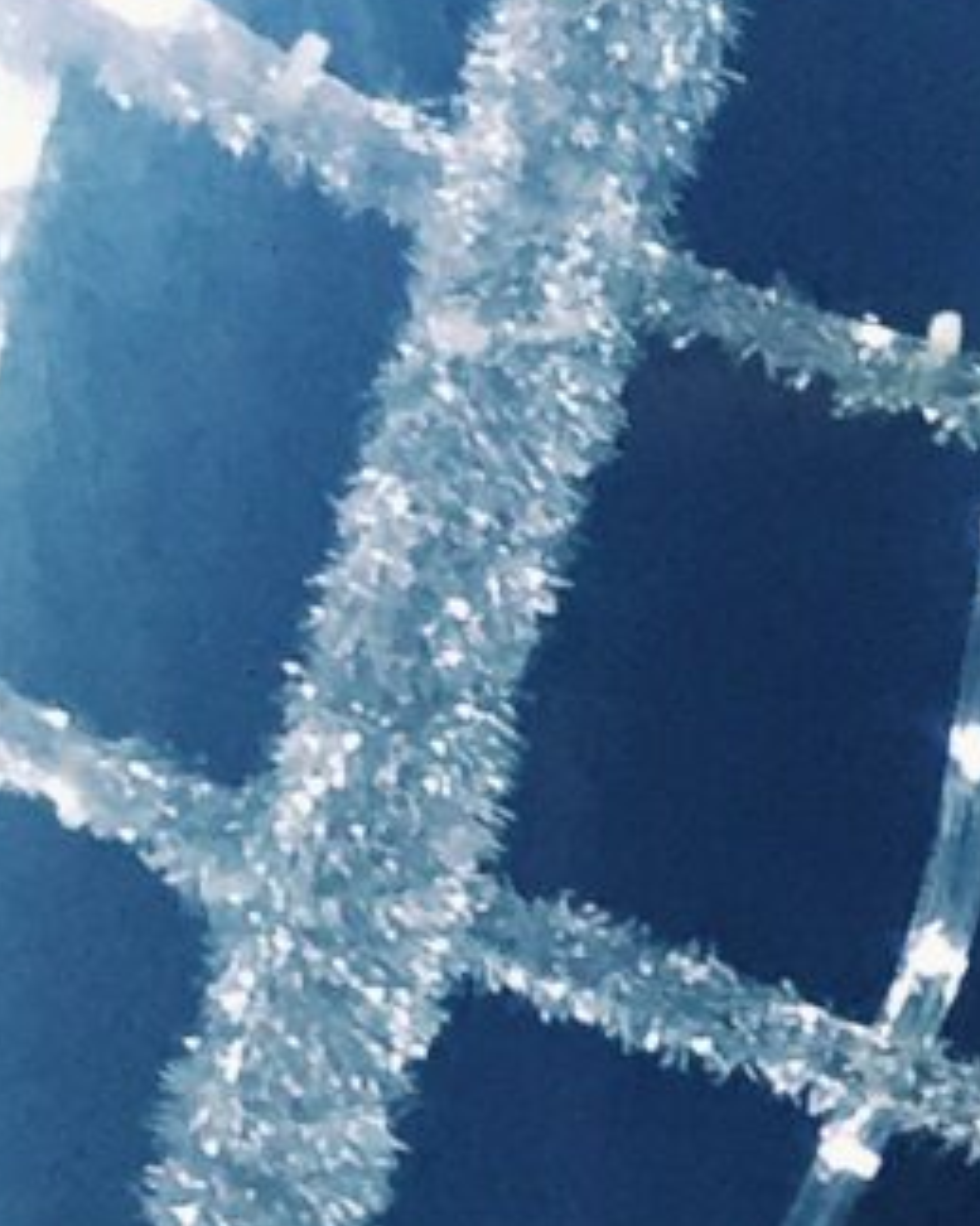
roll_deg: -1.9
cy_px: 2607
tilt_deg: +1.3
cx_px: 4117
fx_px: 8125
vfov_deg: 8.1
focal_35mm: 224
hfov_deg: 5.8
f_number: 2.2
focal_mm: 4.15
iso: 100
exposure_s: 1/33
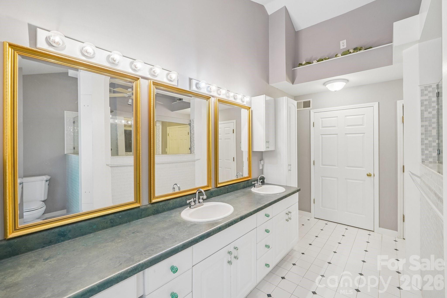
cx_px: 224
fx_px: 196
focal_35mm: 16
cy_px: 149
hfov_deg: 97.6
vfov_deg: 74.6
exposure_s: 1/8
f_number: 8
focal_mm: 10.5
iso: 400
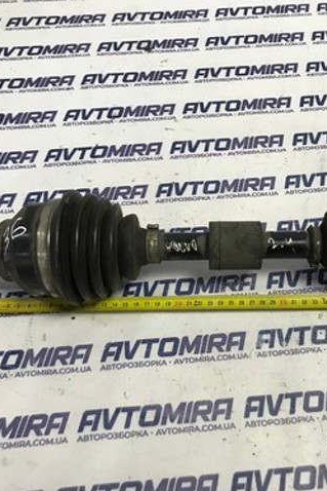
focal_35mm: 39
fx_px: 531
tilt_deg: -58.4
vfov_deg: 49.5
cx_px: 234
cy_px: 246
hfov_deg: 33.7
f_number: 1.8
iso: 32
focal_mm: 3.99
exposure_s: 1/25
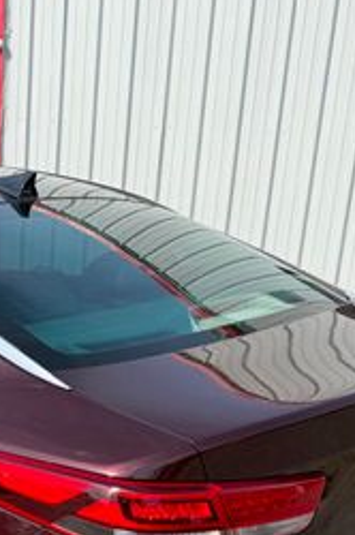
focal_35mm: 64
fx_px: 949
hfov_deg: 20.5
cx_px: 0
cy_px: 486
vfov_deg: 30.1
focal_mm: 6.76
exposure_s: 1/2370
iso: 80
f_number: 1.78
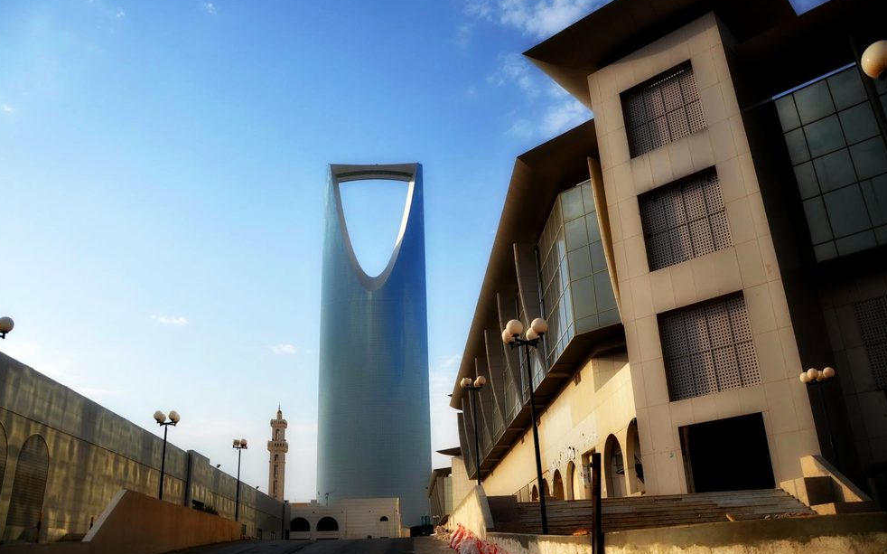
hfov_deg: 66.5
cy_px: 272
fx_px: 677
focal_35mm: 28
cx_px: 438
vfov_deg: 44.5
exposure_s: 1/2000
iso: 200
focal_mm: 18
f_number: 3.5
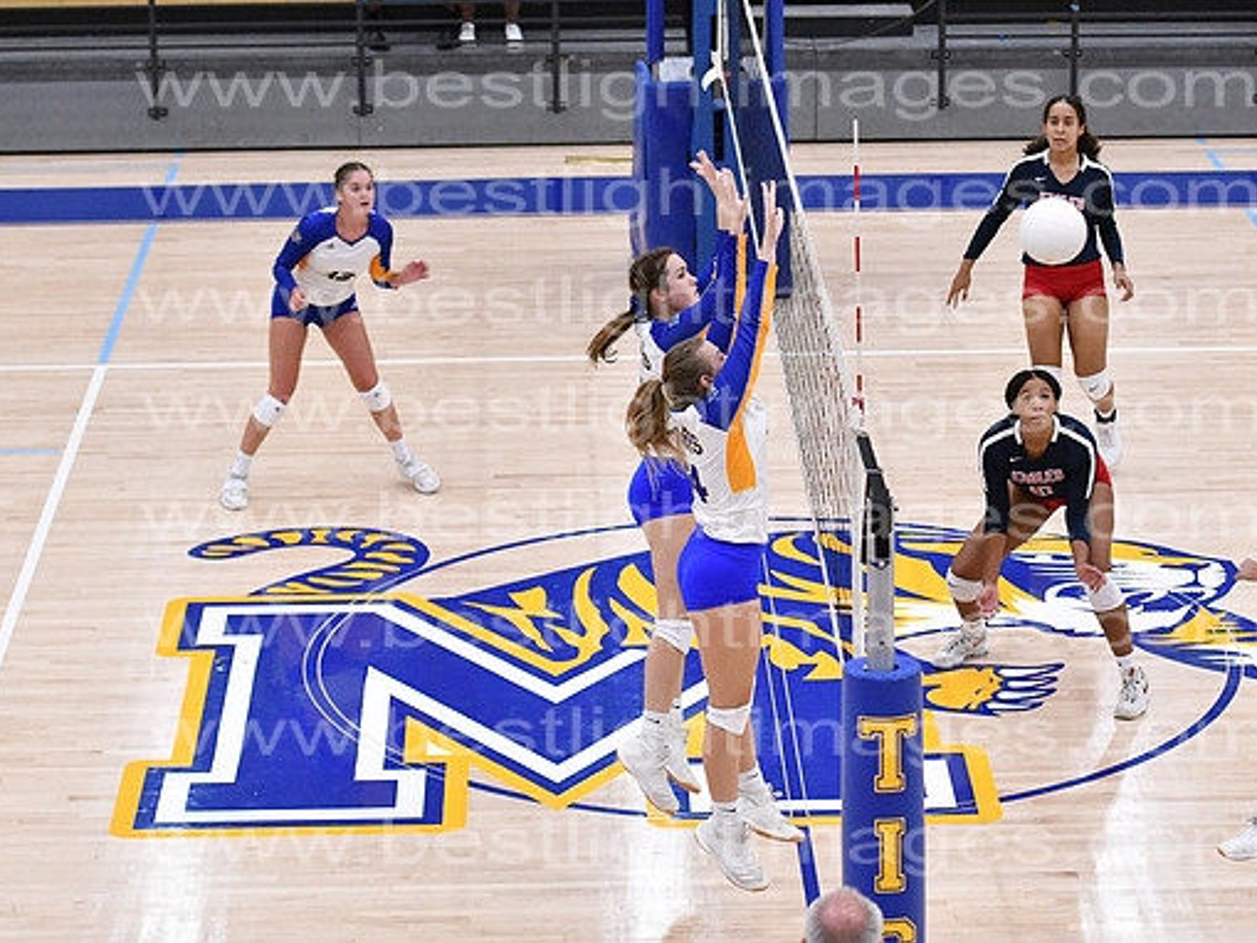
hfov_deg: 17.1
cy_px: 468
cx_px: 706
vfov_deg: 12.9
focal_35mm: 115
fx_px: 4177
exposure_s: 1/1000
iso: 6400
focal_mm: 70
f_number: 3.2
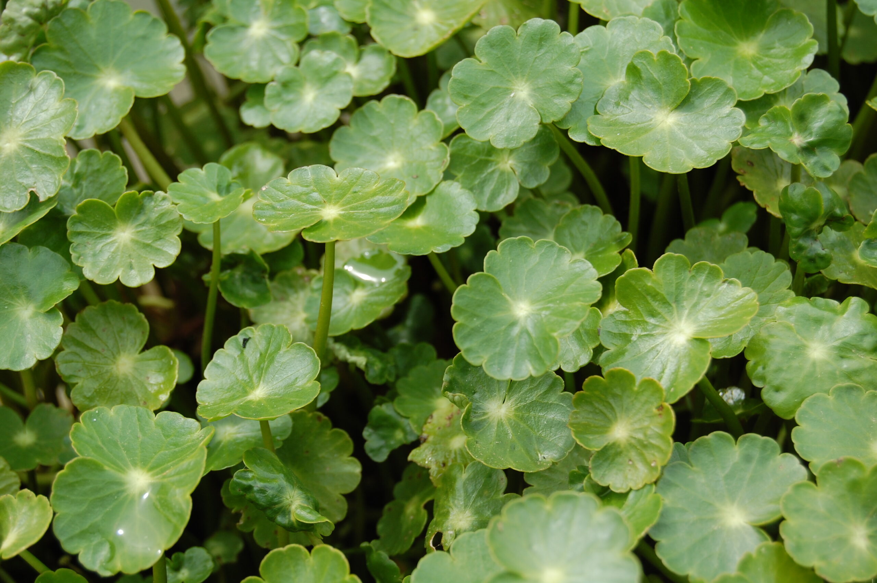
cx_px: 438
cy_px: 292
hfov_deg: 24.6
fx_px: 2008
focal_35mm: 82
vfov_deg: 16.5
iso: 200
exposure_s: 1/250
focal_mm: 55
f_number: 8
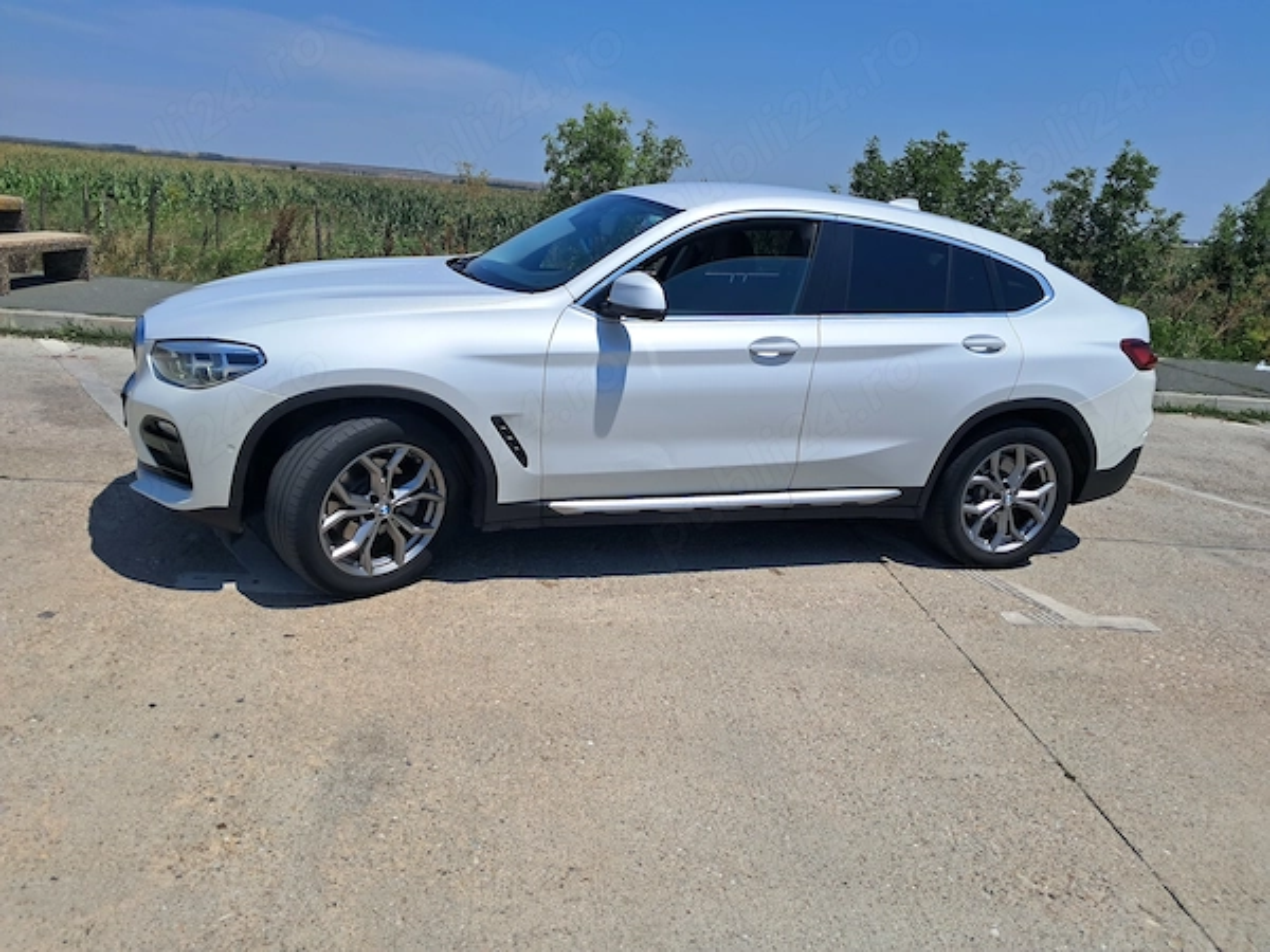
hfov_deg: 65.3
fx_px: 991
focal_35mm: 27
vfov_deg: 51.4
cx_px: 635
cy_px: 476
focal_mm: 4
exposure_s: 1/1739
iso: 50
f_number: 1.8
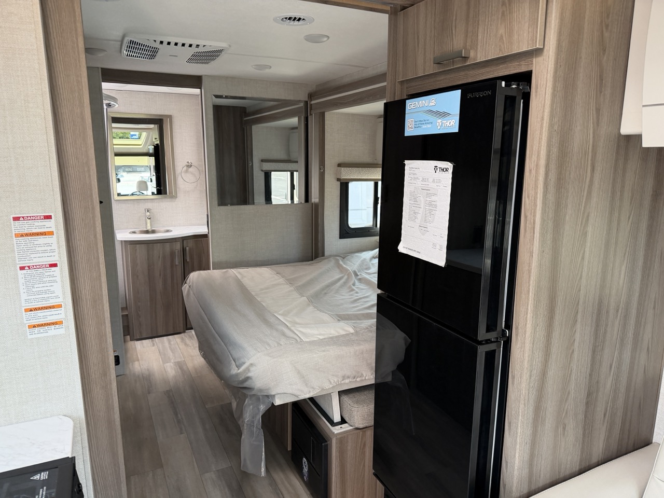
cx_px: 332
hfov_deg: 71.6
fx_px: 460
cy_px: 249
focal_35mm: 24
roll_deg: -1.0
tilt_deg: -7.2
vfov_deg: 56.8
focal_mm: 6.76
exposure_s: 1/121
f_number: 1.78
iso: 200
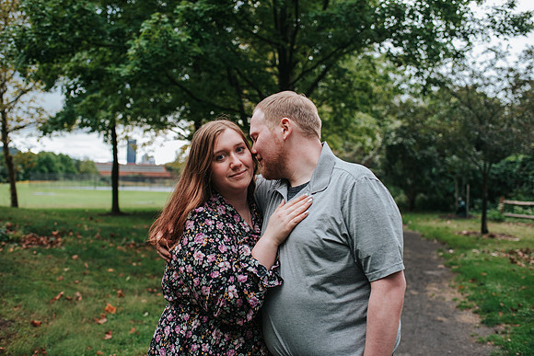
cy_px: 178
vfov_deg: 37.9
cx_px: 267
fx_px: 519
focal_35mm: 35
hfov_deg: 54.4
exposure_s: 1/400
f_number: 3.2
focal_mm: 35
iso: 800
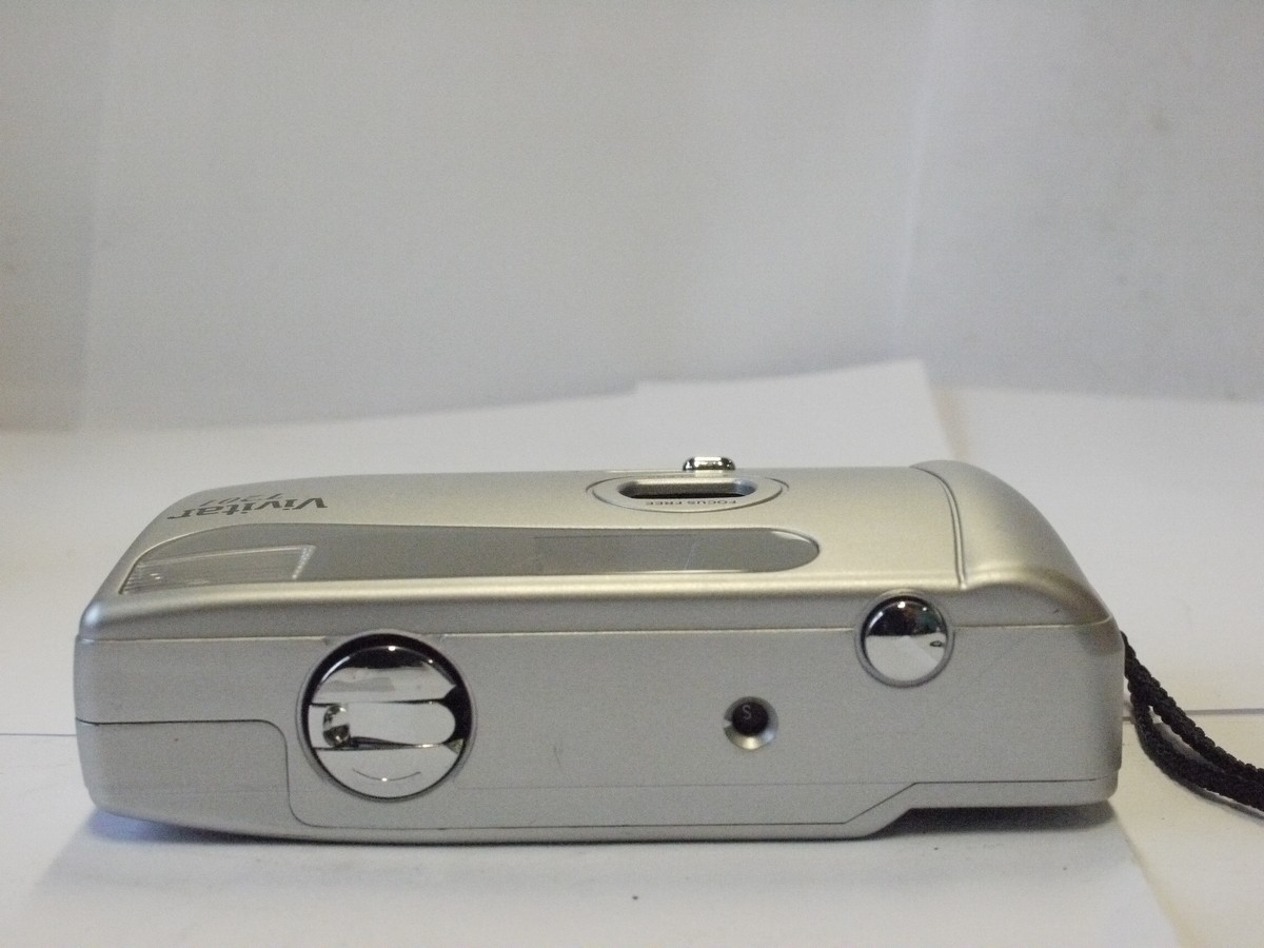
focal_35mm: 60
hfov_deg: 32.2
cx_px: 632
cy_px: 474
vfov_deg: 24.4
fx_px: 2191
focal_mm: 30
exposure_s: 1/200
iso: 3200
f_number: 9
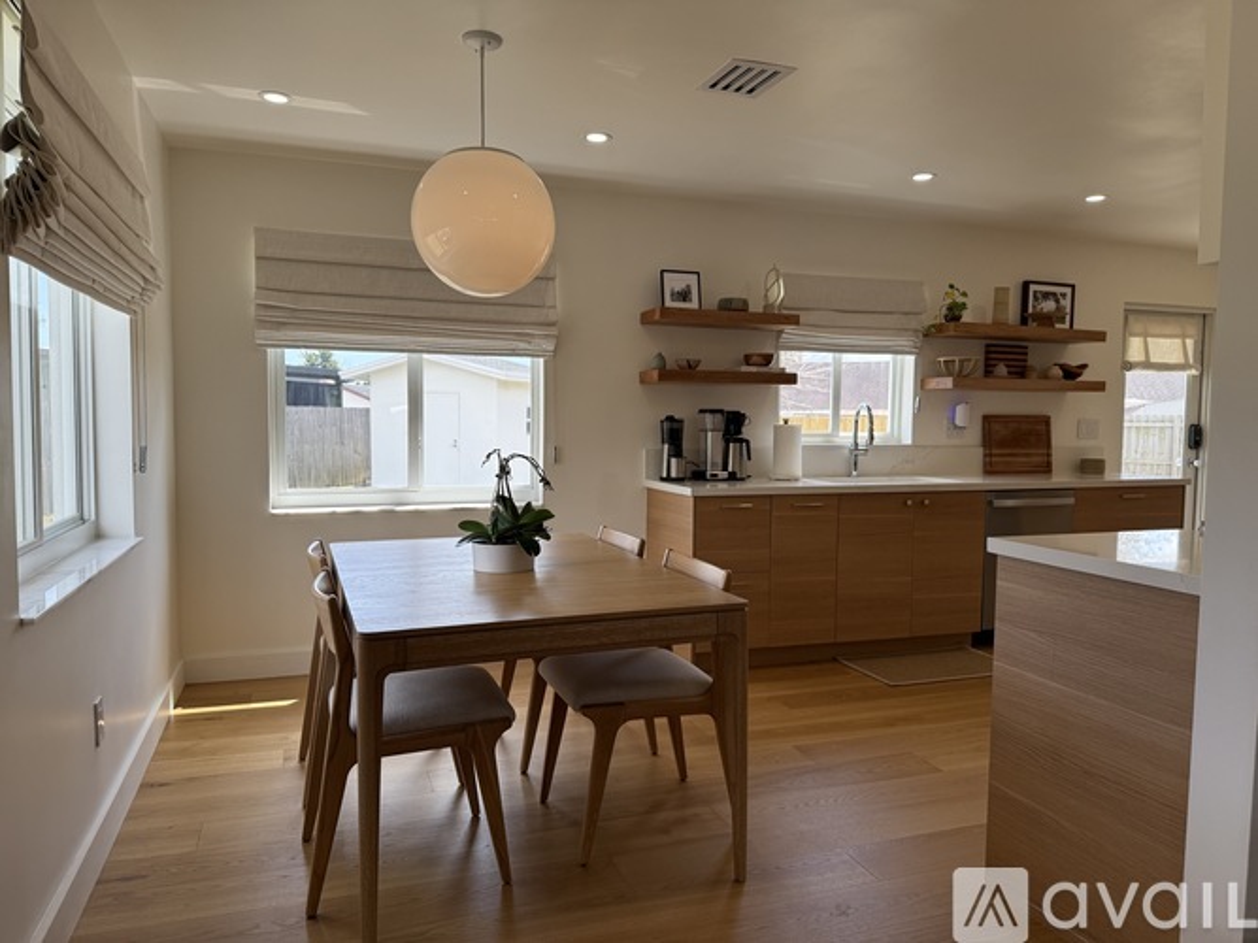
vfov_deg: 56.8
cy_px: 472
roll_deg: -0.8
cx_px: 629
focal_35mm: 24
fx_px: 872
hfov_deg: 71.6
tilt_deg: -3.2
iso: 100
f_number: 1.78
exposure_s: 1/931
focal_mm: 6.76
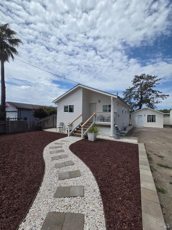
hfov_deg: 89.9
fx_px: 86
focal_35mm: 13
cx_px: 86
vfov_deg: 106.2
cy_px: 115
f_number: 2.2
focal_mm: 2.2
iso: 100
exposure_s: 1/6012
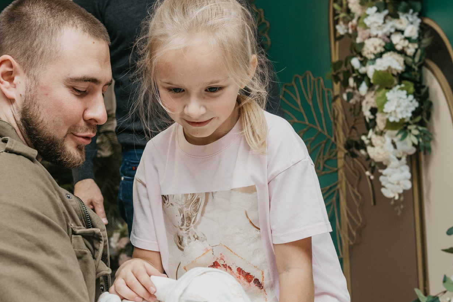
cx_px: 172
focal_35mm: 64
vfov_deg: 21.2
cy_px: 140
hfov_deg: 31.3
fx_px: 805
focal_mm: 31
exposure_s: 1/160
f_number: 4.5
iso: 500
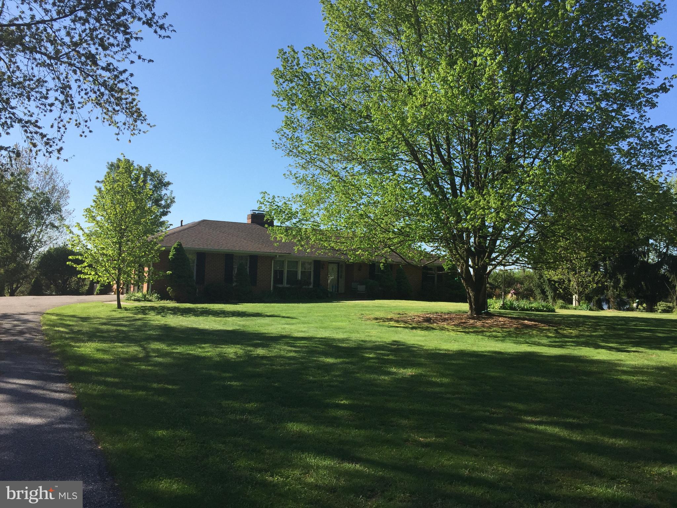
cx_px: 338
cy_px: 254
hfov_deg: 61.7
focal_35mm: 29
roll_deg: -0.2
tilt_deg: +2.1
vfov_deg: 48.2
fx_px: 567
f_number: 2.2
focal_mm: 4.15
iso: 32
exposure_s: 1/1799
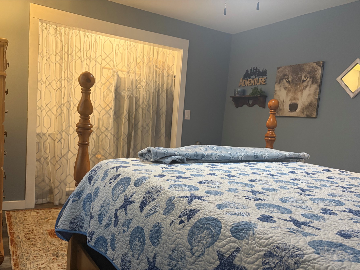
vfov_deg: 46.6
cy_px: 156
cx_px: 170
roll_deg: -4.1
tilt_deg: -5.6
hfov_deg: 59.9
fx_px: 312
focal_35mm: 30
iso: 320
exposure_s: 1/60
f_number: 1.6
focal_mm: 5.96
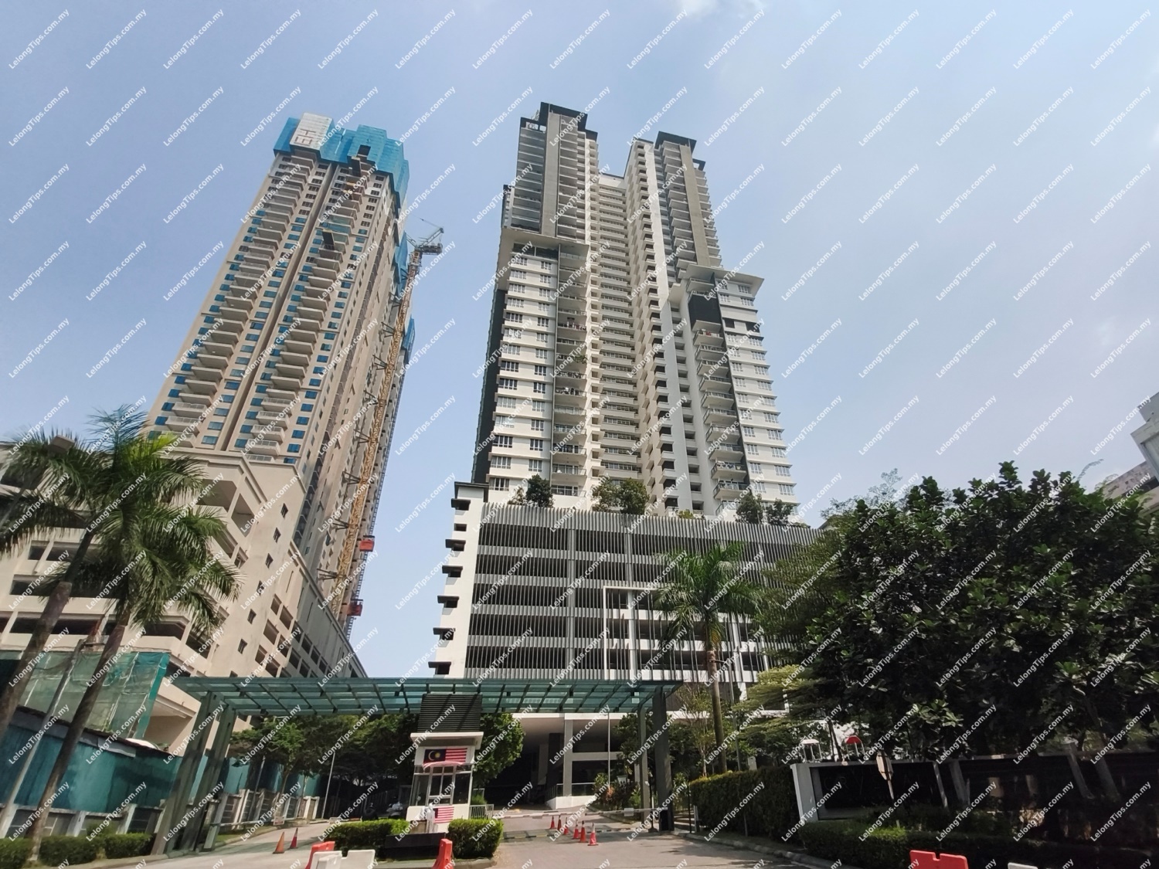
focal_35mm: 15
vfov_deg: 81.7
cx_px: 580
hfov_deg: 98.2
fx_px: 502
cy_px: 434
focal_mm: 1.67
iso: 50
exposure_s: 1/3467
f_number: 2.2
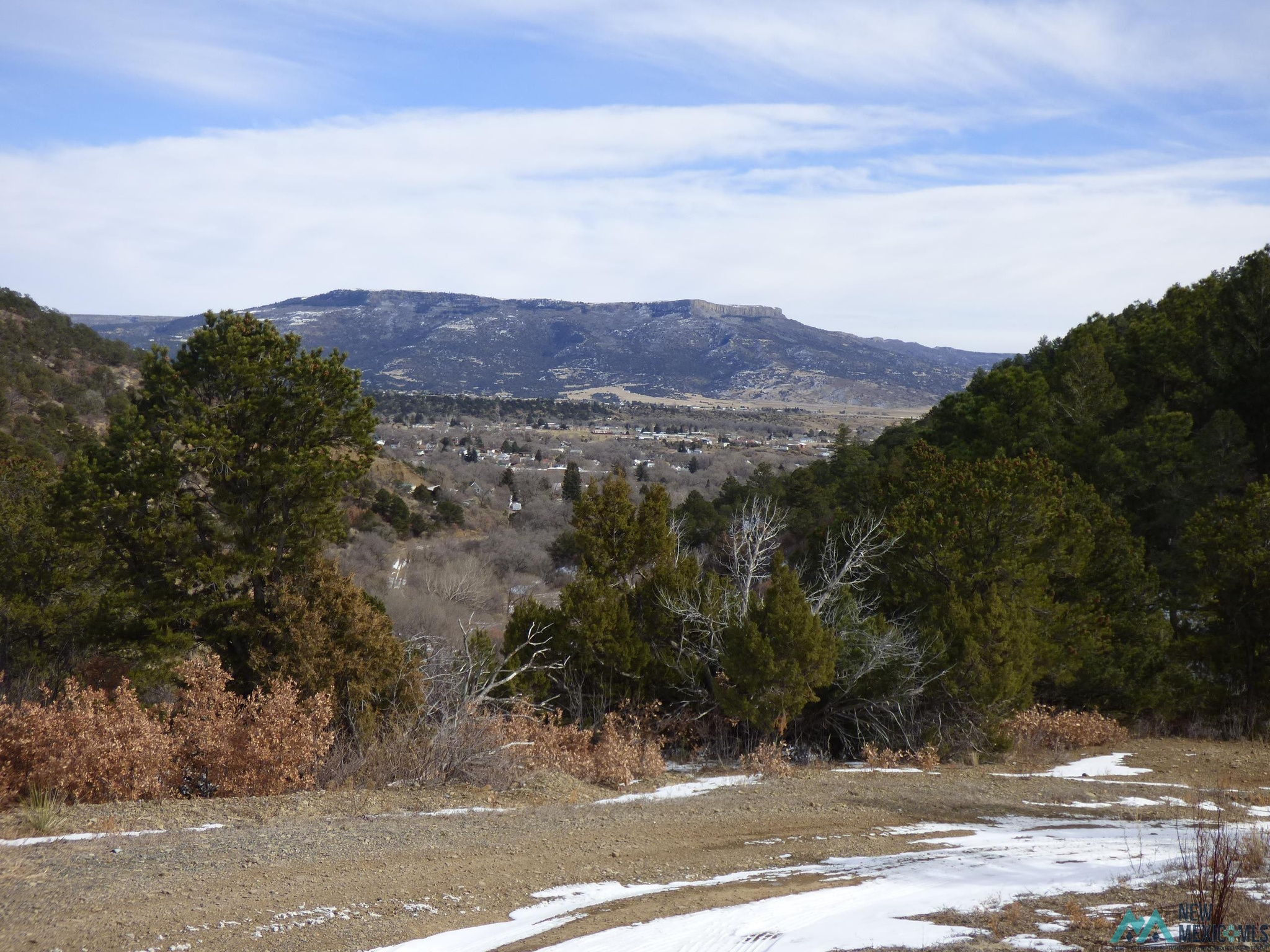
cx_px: 635
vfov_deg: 29.1
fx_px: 1834
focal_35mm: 50
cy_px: 476
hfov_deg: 38.2
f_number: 3.8
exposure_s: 1/800
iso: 100
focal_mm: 8.68
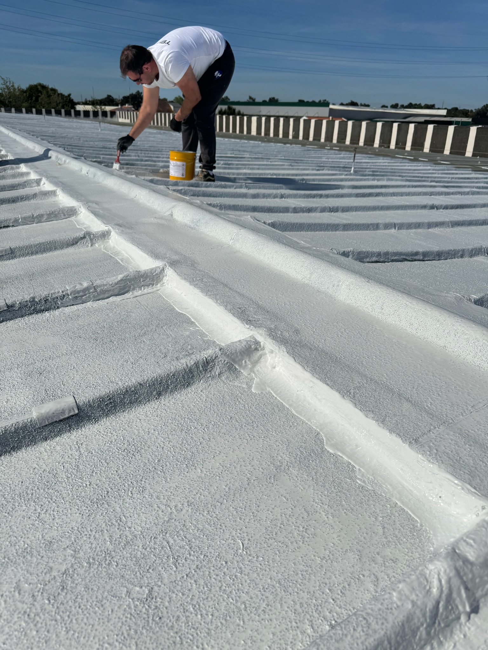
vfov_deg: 71.6
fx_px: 451
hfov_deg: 56.8
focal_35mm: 24
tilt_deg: -23.9
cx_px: 244
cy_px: 325
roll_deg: -2.5
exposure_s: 1/20000
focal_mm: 6.76
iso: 64
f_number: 1.78
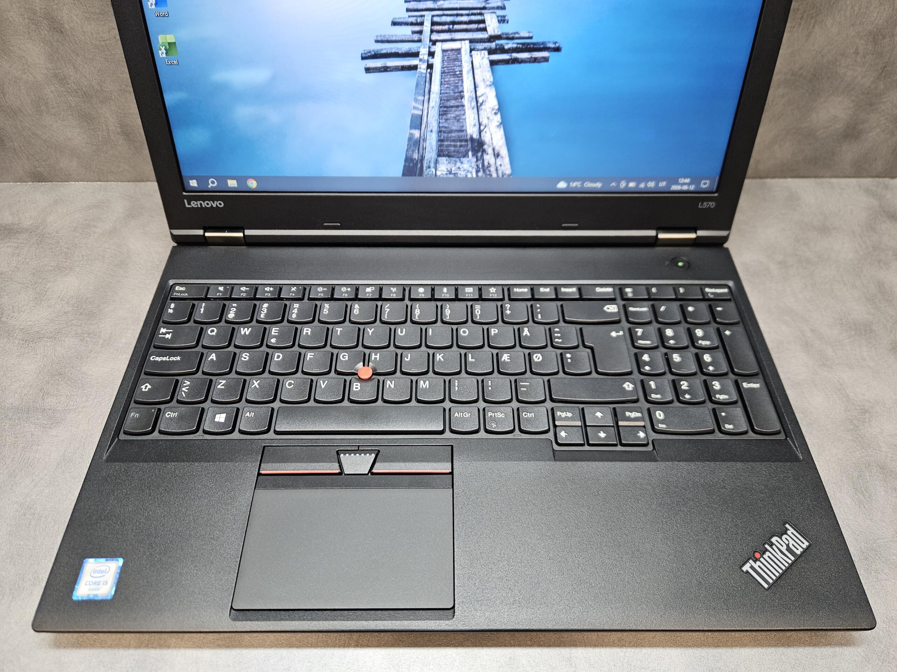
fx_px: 596
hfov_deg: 73.9
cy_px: 336
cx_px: 448
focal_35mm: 23
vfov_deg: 58.9
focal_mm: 5.4
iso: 400
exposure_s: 1/200
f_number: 1.8
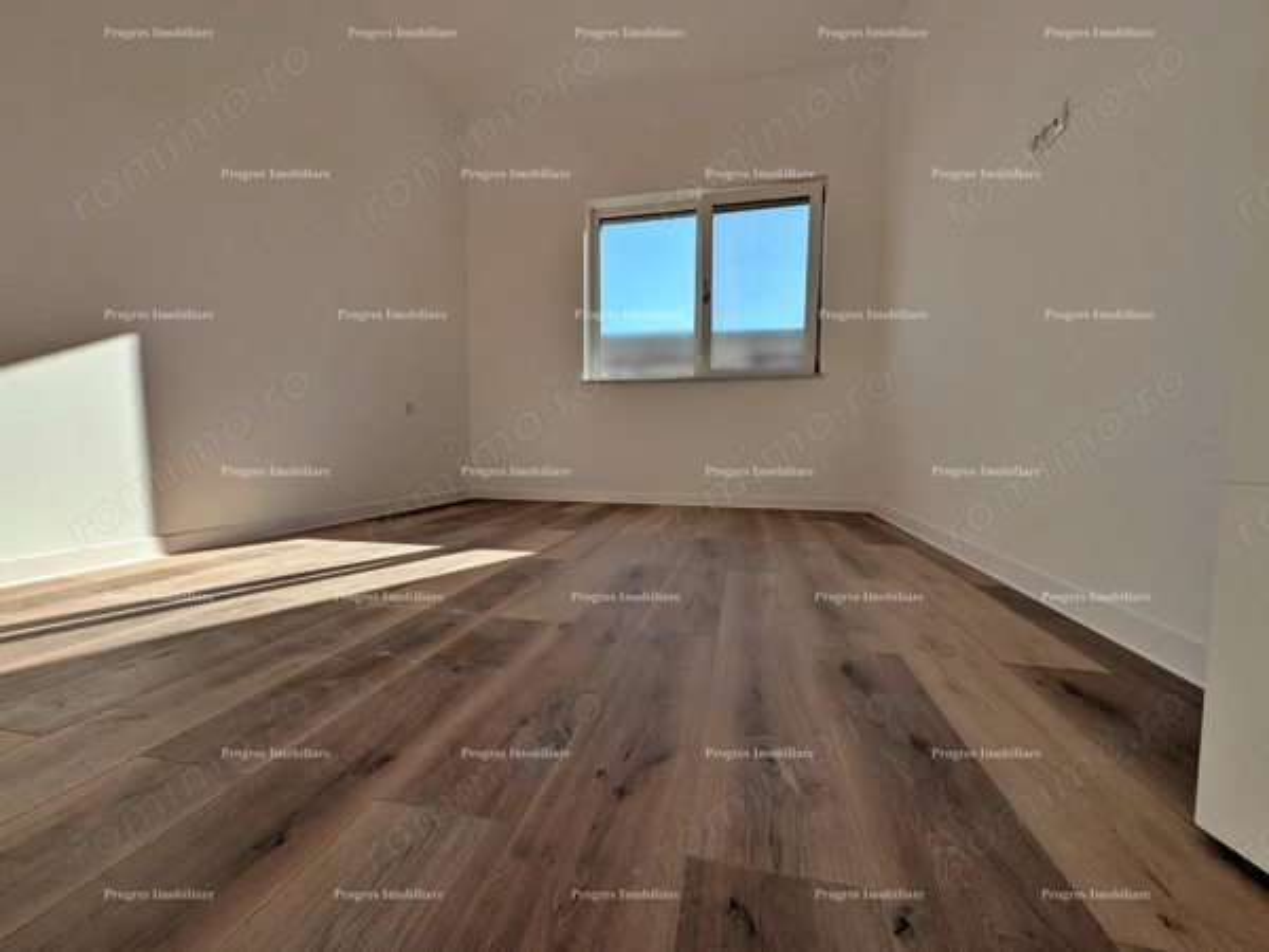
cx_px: 634
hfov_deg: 106.2
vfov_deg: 89.9
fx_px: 477
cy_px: 476
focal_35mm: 13
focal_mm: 1.54
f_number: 2.2
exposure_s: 1/354
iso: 33
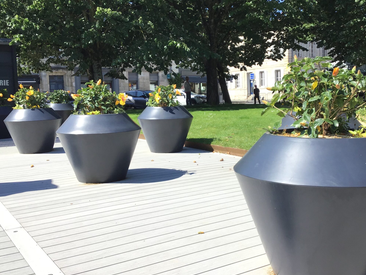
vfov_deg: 36.0
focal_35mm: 40
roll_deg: +1.1
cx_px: 203
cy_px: 134
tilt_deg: -6.9
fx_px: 423
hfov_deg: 46.7
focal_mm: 3.3
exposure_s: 1/769
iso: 25
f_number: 2.4
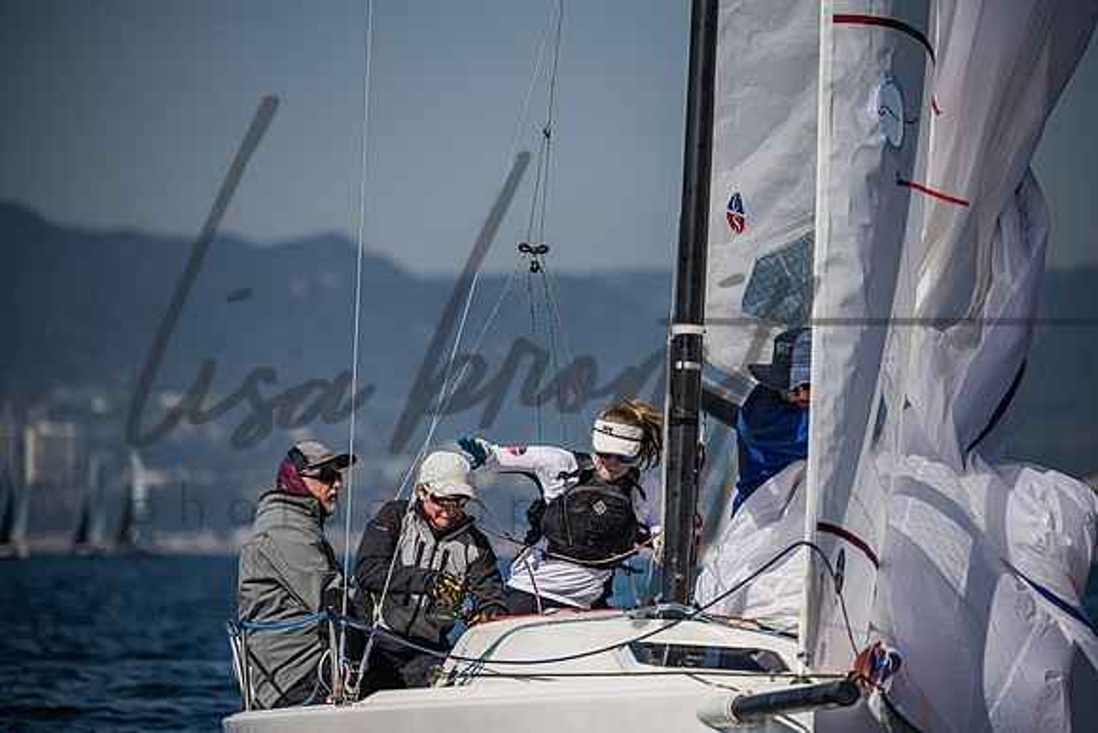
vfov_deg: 4.7
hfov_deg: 7.1
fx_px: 8847
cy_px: 366
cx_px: 549
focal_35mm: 290
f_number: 5.3
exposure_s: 1/8000
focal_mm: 290
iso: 400
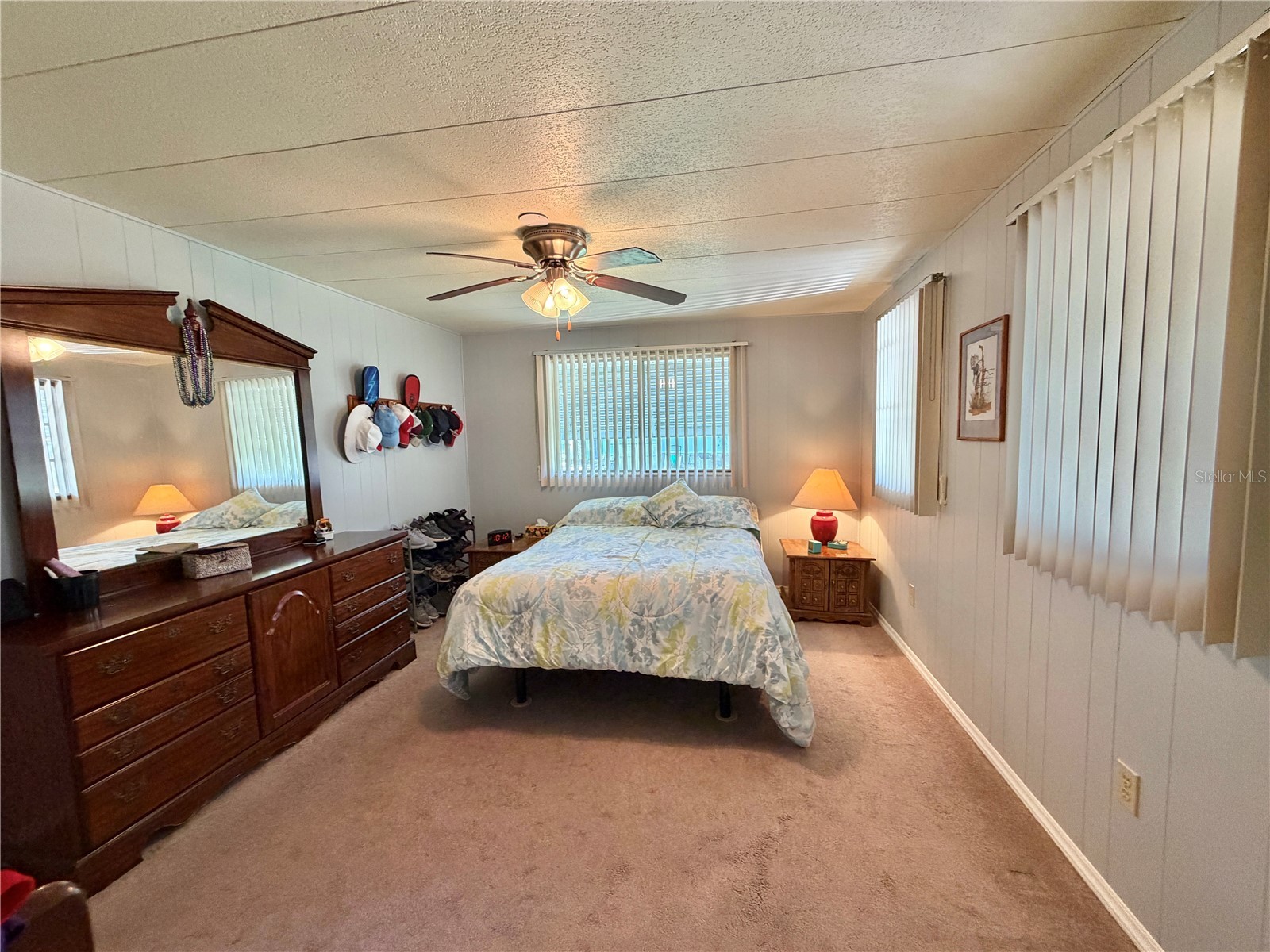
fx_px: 514
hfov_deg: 102.1
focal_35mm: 14
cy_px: 476
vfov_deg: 85.7
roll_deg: +1.8
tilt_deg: -4.0
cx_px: 635
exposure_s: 1/60
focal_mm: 2.22
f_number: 2.2
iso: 250
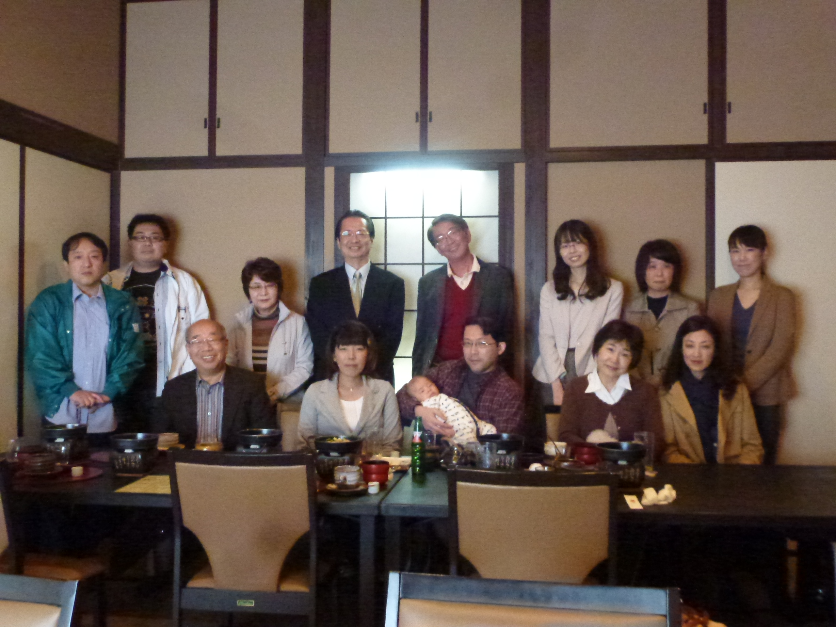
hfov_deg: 55.4
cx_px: 418
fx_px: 797
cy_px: 314
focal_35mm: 33
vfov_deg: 42.9
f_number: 3.6
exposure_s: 1/30
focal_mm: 5.9
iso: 1600
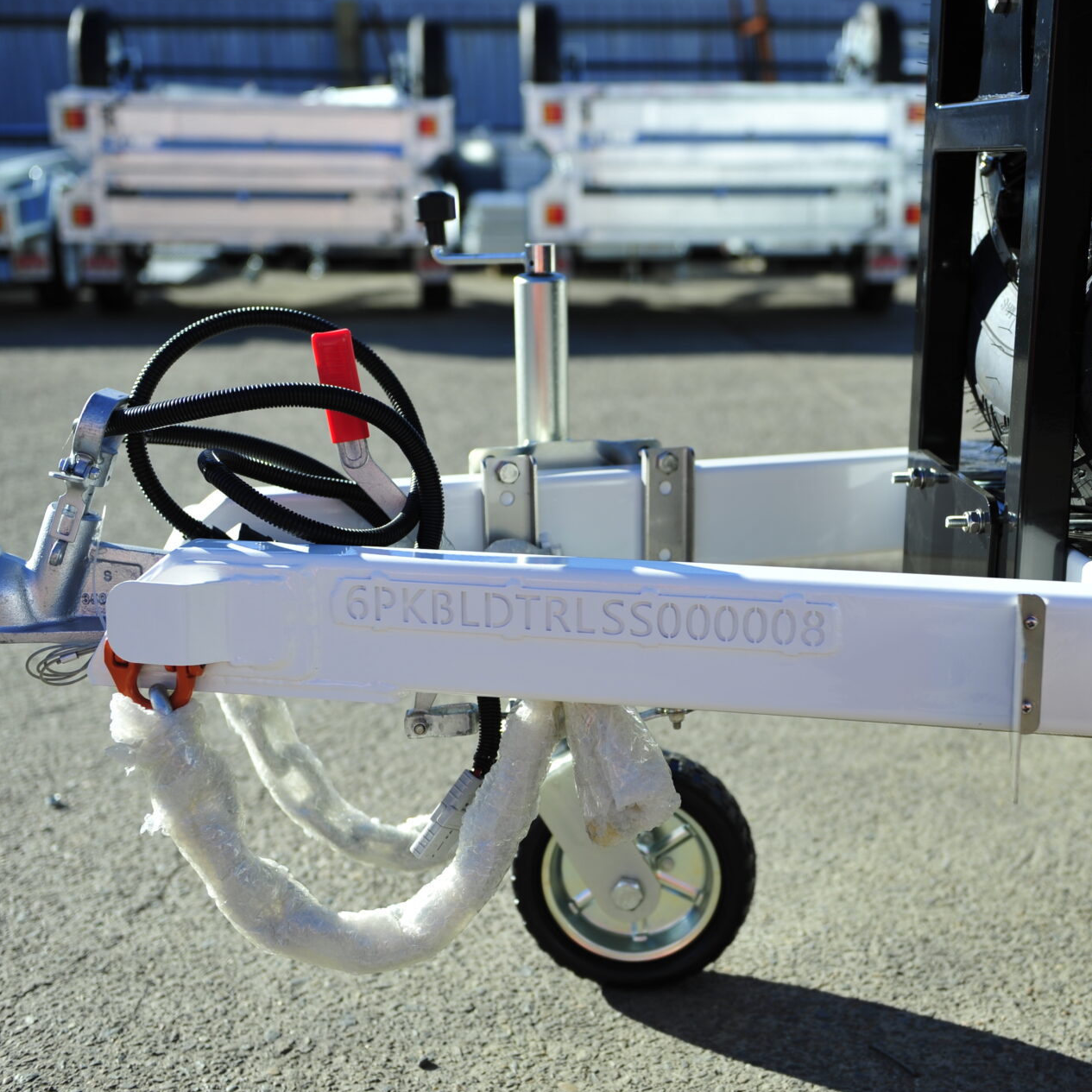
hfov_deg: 34.5
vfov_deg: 34.7
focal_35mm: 49
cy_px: 548
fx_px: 1749
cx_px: 676
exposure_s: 1/2000
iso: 200
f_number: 2.8
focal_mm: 38
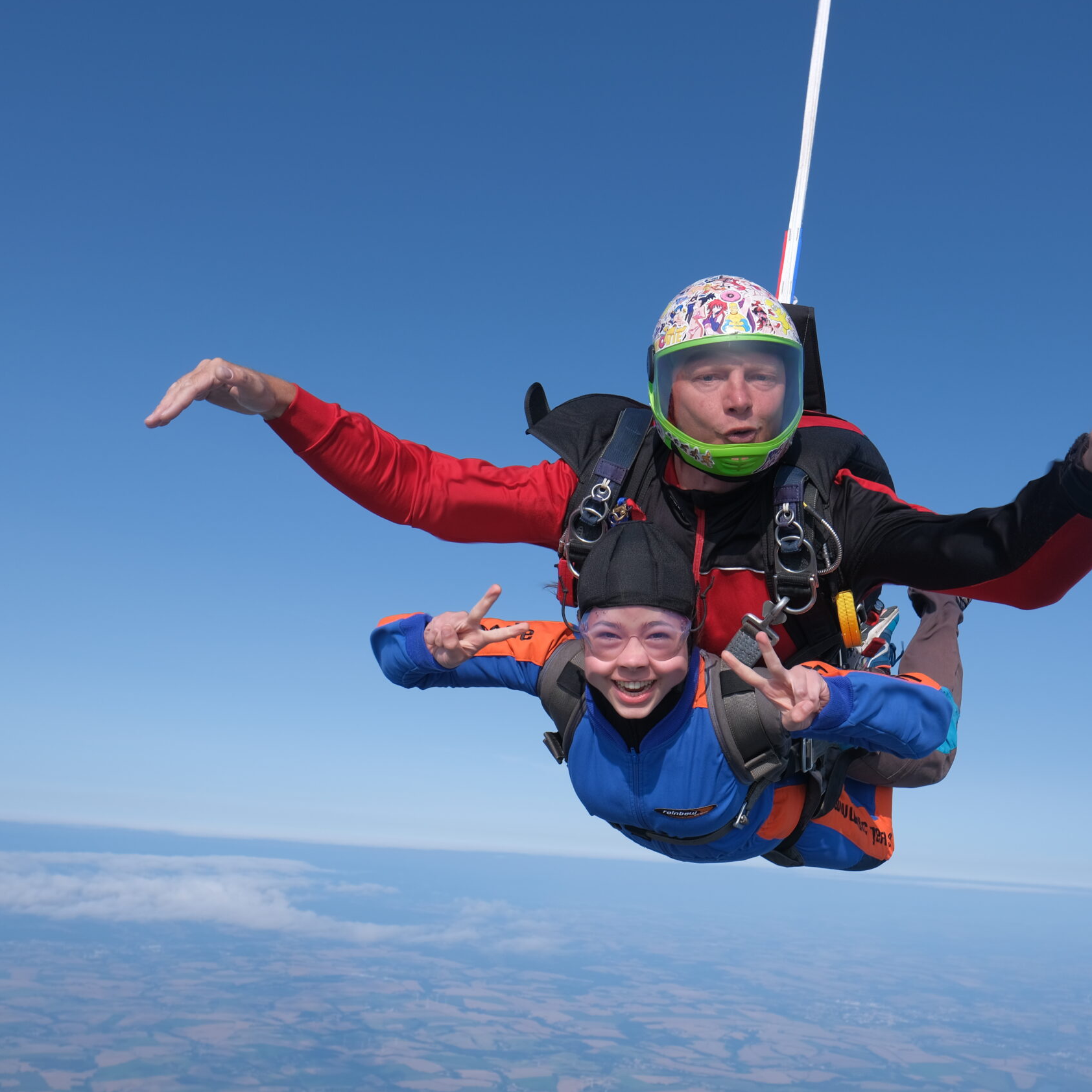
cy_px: 541
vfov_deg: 52.5
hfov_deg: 52.4
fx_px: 1106
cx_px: 621
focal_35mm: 31
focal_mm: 16
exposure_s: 1/850
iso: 160
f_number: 5.6
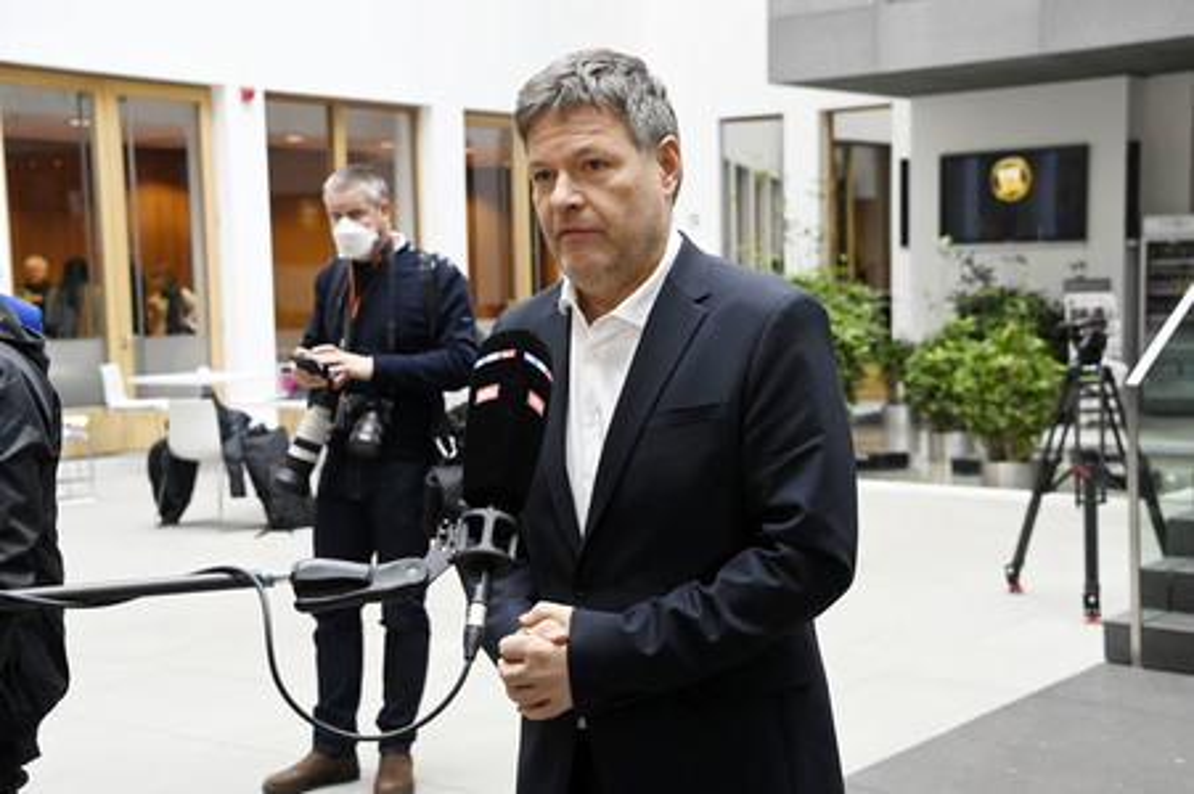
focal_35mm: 55
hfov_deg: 36.3
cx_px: 597
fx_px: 1823
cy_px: 397
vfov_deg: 24.6
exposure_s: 1/250
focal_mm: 55
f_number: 5.6
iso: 4000
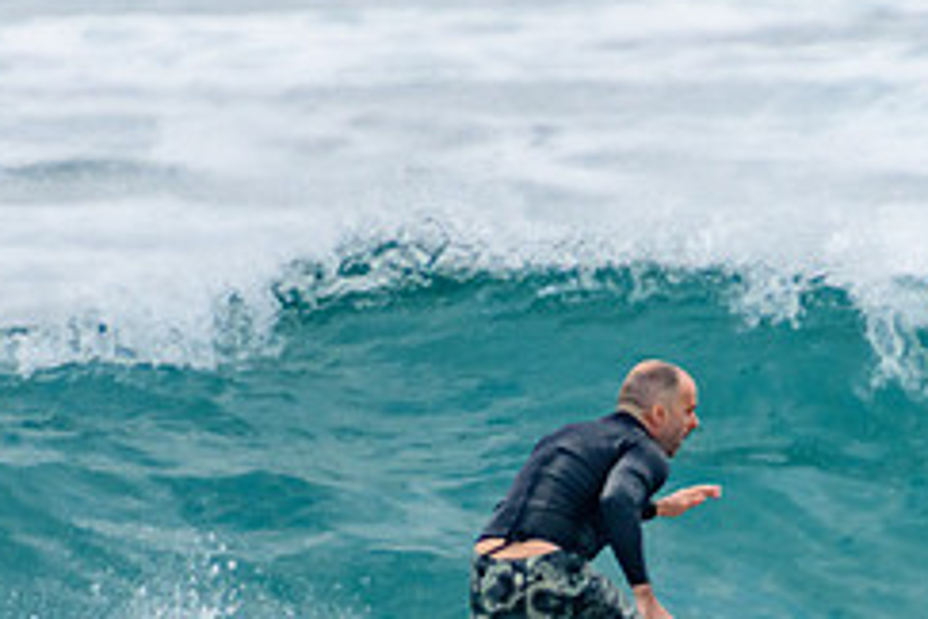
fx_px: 33844
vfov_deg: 1.0
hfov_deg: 1.6
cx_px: 859
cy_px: 587
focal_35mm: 1313
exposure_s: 1/1250
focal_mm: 400
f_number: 5.6
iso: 500
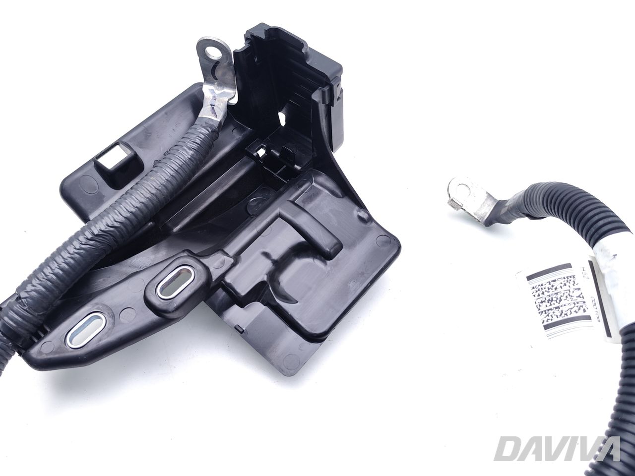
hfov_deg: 60.0
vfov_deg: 46.8
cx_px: 318
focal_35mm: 30
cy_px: 238
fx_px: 550
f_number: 1.65
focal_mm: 6.19
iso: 100
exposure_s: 1/100
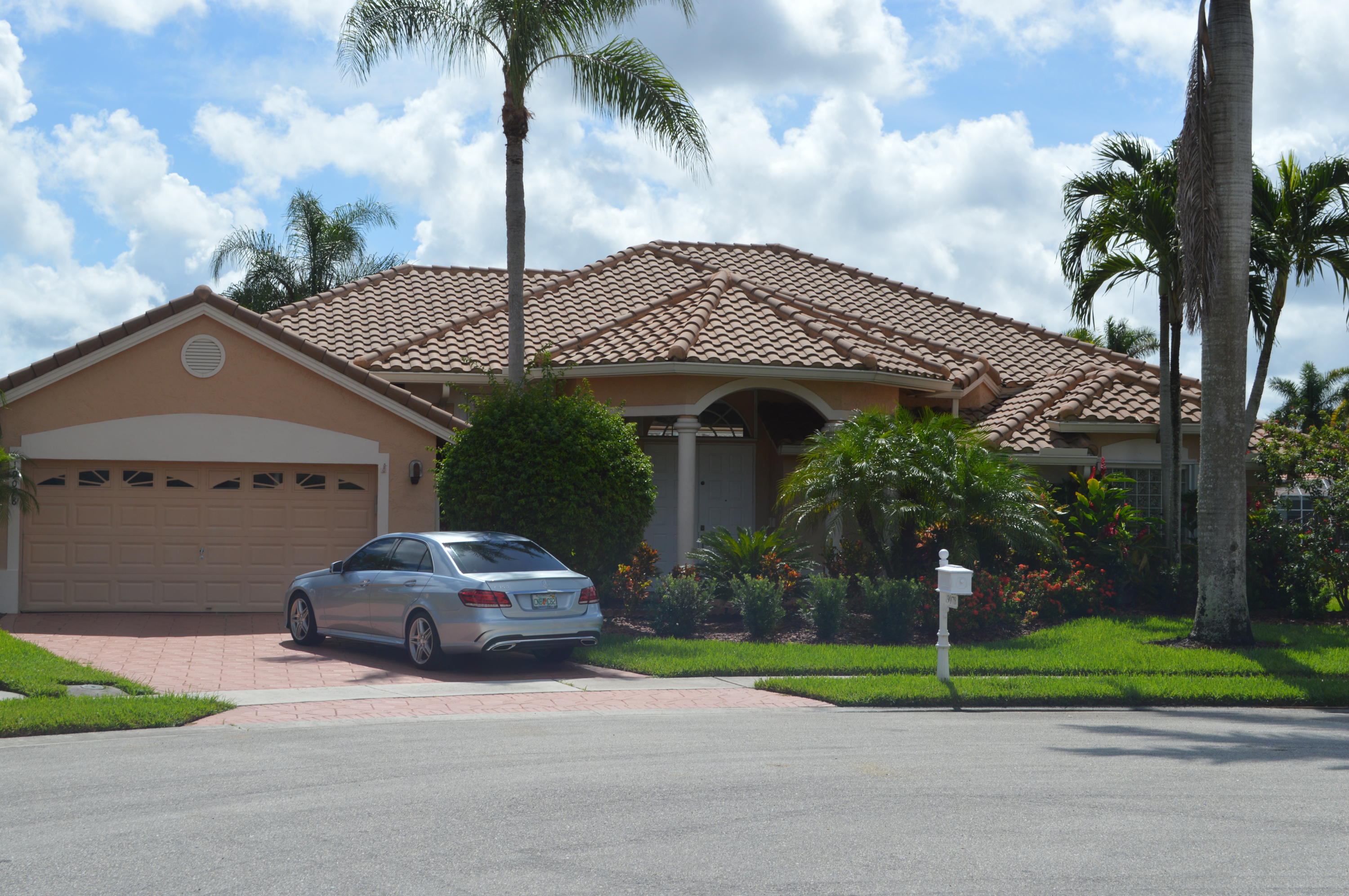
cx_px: 674
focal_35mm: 51
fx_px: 1909
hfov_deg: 38.9
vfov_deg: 26.4
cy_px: 448
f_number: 9
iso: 100
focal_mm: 34
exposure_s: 1/320
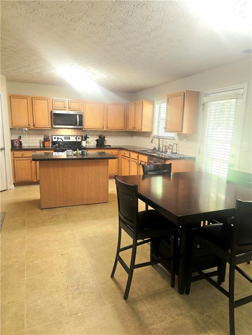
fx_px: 223
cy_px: 168
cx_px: 126
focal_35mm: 23
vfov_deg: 73.9
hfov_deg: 58.9
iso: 100
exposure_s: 1/60.2
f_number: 1.7
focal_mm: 6.3
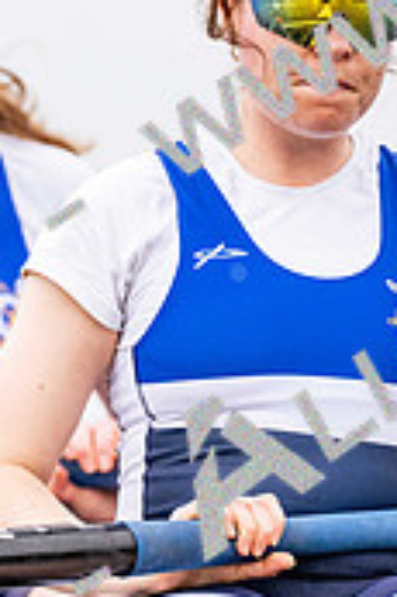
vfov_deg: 1.0
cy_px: 233
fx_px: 33363
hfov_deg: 0.7
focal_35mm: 2013
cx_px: -110
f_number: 4
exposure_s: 1/2500
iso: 1600
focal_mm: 600
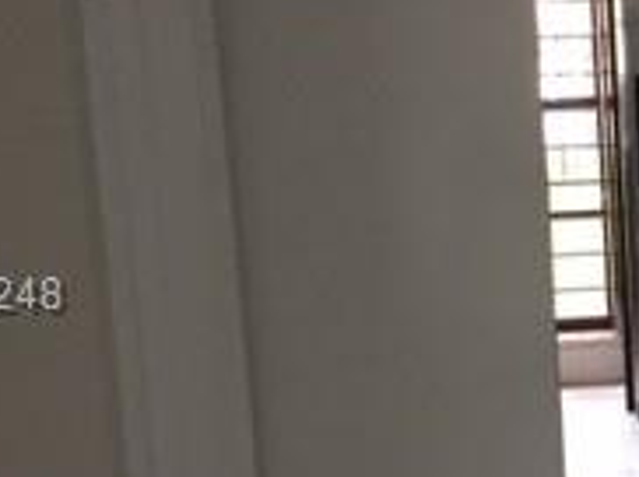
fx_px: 1880
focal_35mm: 102
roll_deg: +0.5
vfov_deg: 14.5
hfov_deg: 17.4
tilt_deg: -10.4
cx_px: 955
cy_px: 298
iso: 125
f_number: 2.2
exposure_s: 1/30
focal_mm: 4.15
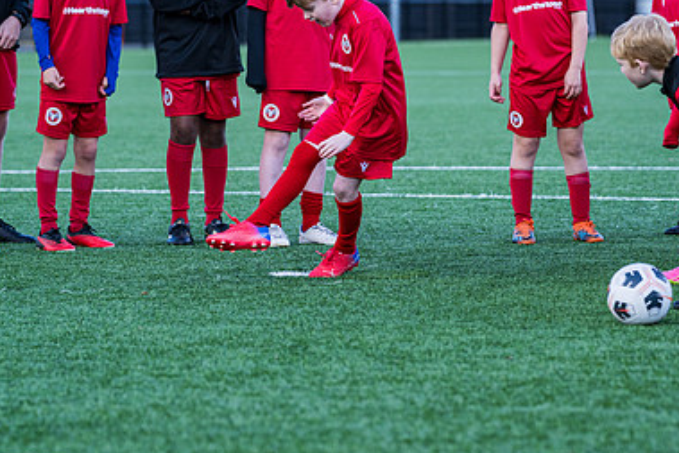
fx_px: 4019
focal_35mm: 213
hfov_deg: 9.7
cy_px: 162
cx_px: 341
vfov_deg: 6.5
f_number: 4
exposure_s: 1/800
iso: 400
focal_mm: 135
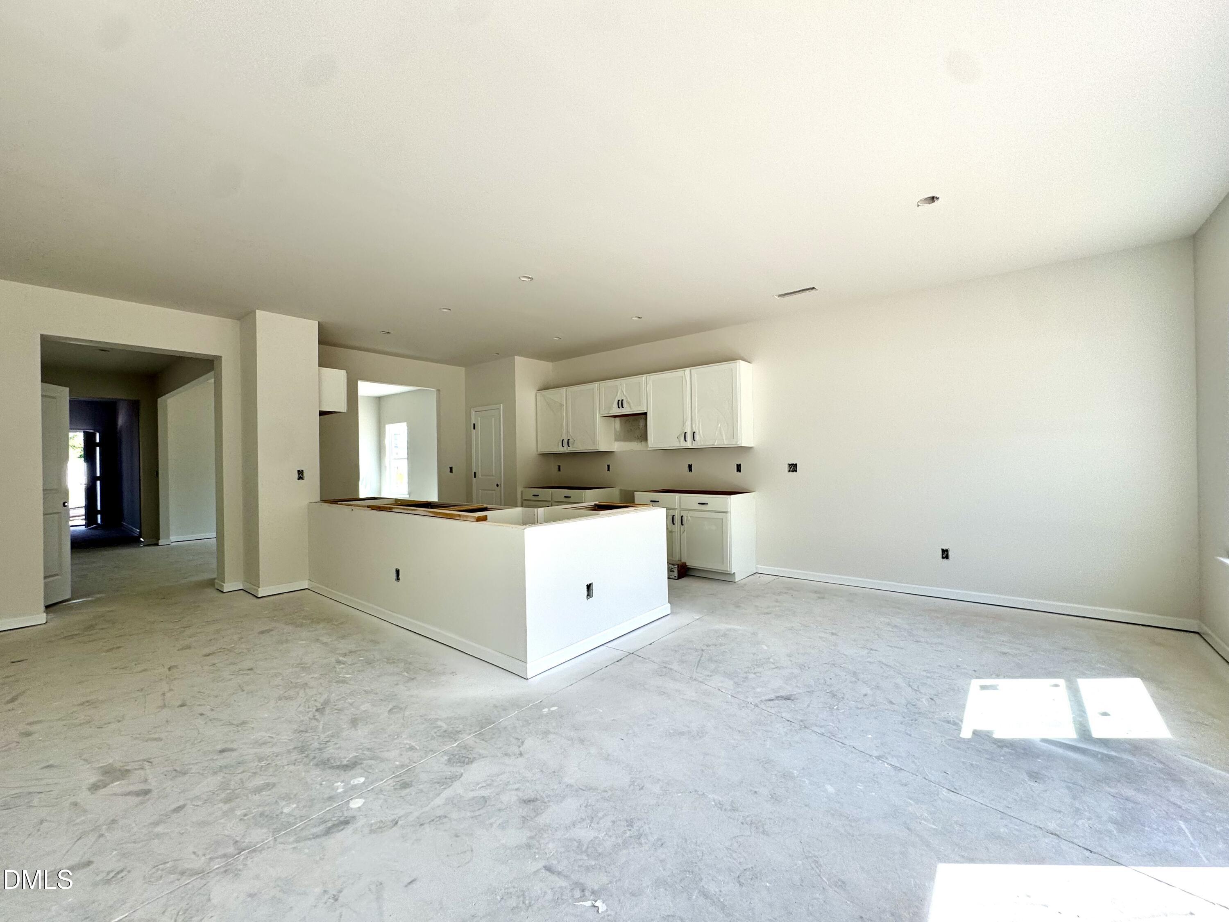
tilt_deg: -0.9
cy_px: 461
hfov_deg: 102.1
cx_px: 614
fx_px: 497
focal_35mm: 14
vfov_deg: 85.7
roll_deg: +1.7
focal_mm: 2.22
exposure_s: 1/285
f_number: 2.2
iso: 40
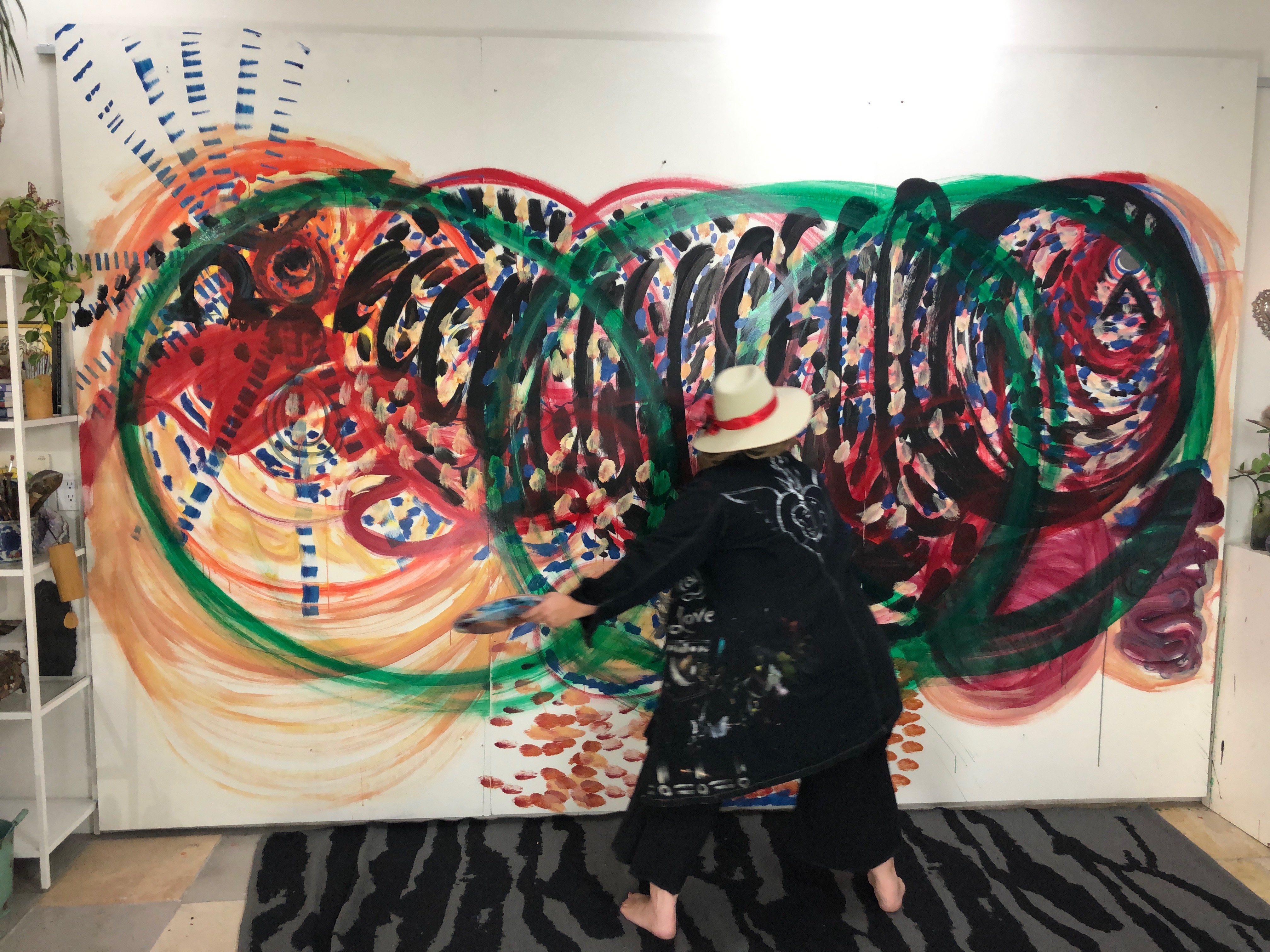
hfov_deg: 63.4
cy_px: 476
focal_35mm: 28
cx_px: 635
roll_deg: +0.1
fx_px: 1027
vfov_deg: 49.7
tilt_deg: -7.5
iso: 125
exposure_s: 1/40
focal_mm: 4
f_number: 1.8
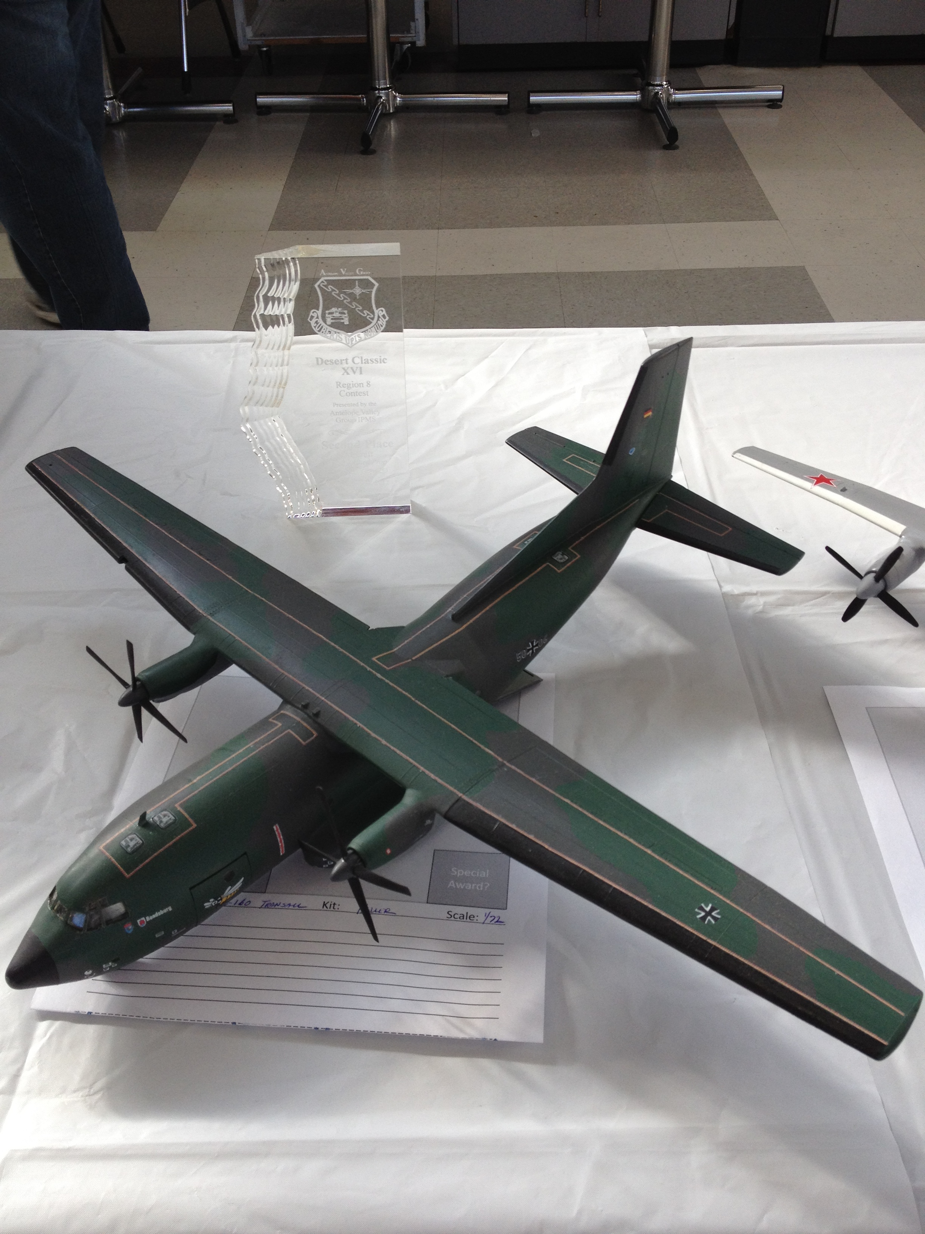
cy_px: 617
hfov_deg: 40.7
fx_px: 1247
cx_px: 462
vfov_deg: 52.6
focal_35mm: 35
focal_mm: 4.28
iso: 80
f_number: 2.4
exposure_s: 1/120
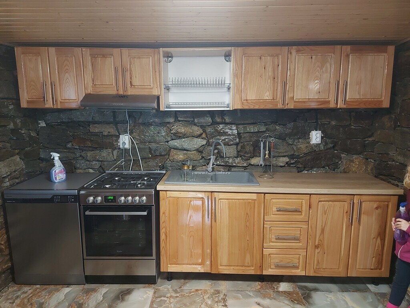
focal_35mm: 24
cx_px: 205
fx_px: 284
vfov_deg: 56.8
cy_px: 154
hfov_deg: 71.6
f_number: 1.8
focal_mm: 5.23
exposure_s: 1/25
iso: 400
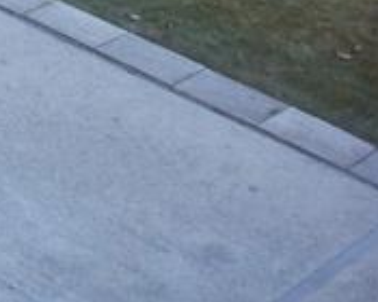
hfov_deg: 10.0
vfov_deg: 9.5
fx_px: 1779
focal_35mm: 159
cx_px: -633
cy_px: -98
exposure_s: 1/400
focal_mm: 29
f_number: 10
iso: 640
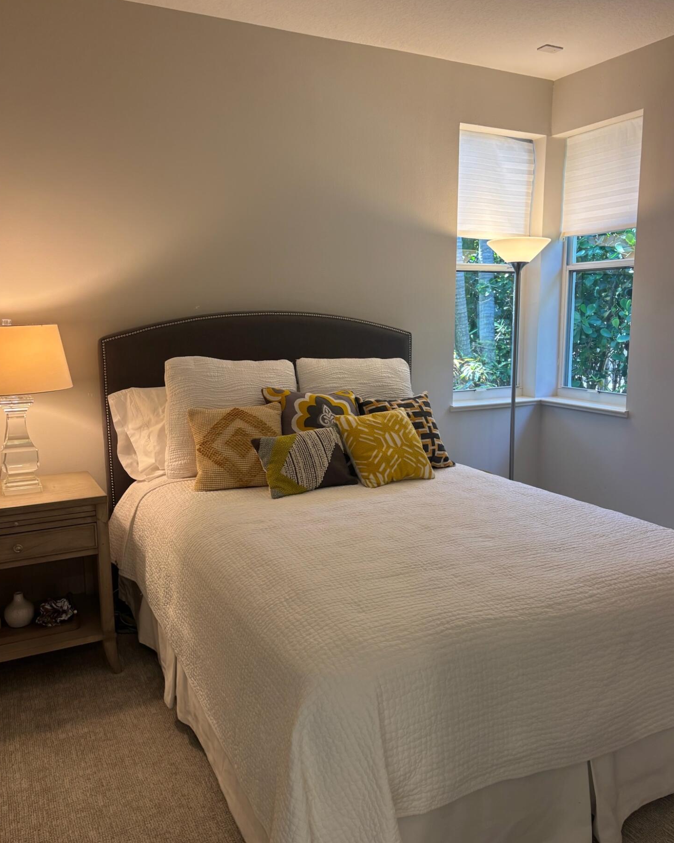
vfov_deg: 62.2
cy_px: 431
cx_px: 343
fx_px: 698
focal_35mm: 28
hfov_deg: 51.5
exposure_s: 1/60
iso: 80
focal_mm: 5.96
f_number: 1.6
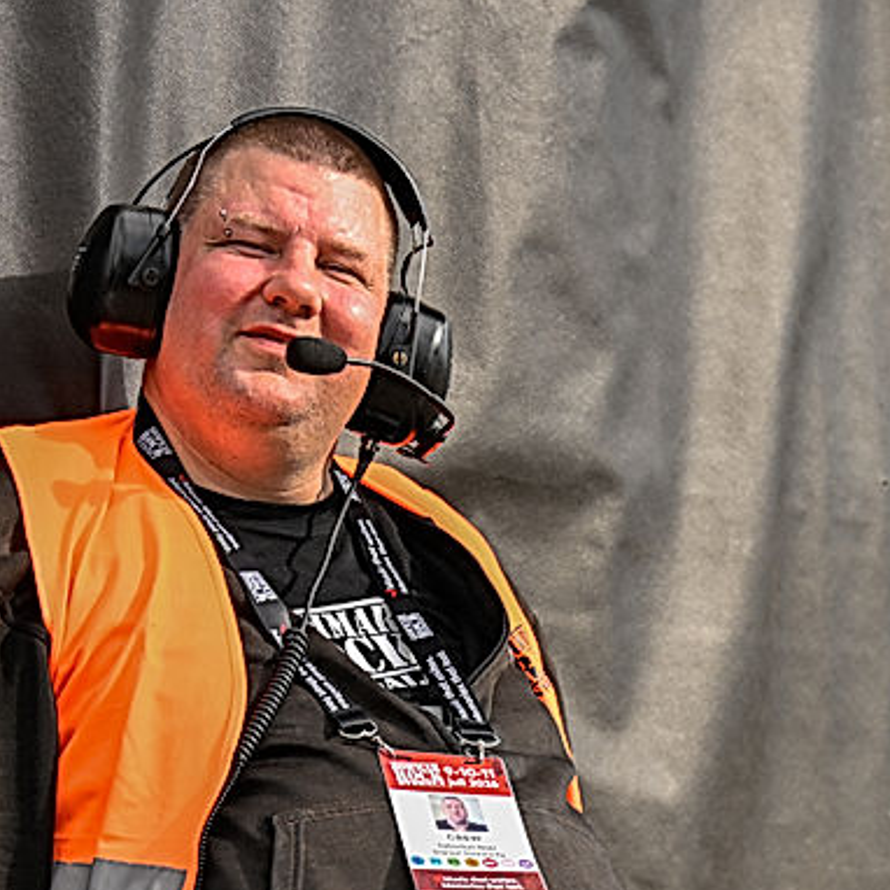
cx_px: 725
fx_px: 3025
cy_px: 869
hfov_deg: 16.6
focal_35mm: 104
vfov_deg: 16.4
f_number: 2.8
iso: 100
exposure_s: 1/640
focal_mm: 39
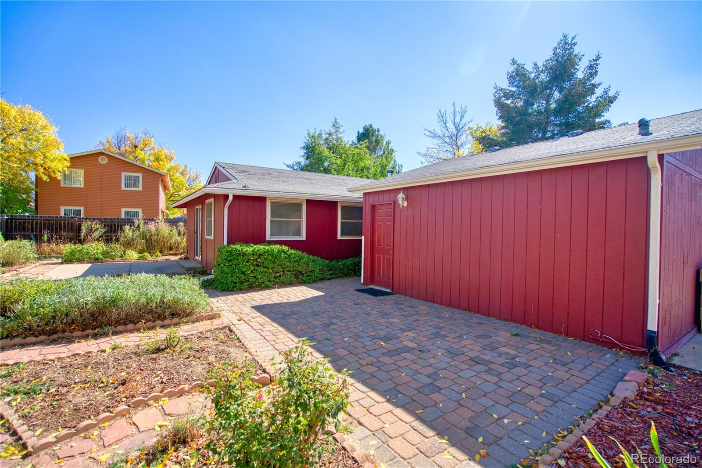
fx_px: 312
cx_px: 351
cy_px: 234
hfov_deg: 96.7
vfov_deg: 73.7
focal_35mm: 16
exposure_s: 1/1600
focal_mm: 16
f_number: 4
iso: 500
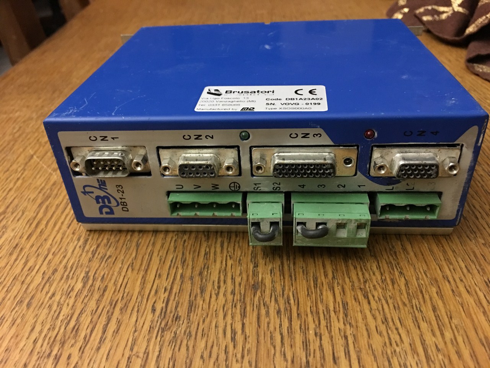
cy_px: 184
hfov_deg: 61.7
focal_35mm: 29
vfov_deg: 48.2
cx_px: 245
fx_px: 411
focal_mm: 4.15
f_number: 2.2
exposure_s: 1/4
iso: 125
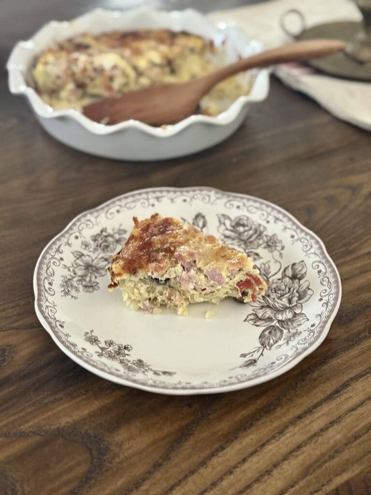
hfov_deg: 30.3
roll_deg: -0.3
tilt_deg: -40.3
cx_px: 186
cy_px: 248
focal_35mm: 48
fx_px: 686
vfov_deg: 39.7
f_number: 1.78
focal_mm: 6.76
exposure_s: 1/34
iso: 500
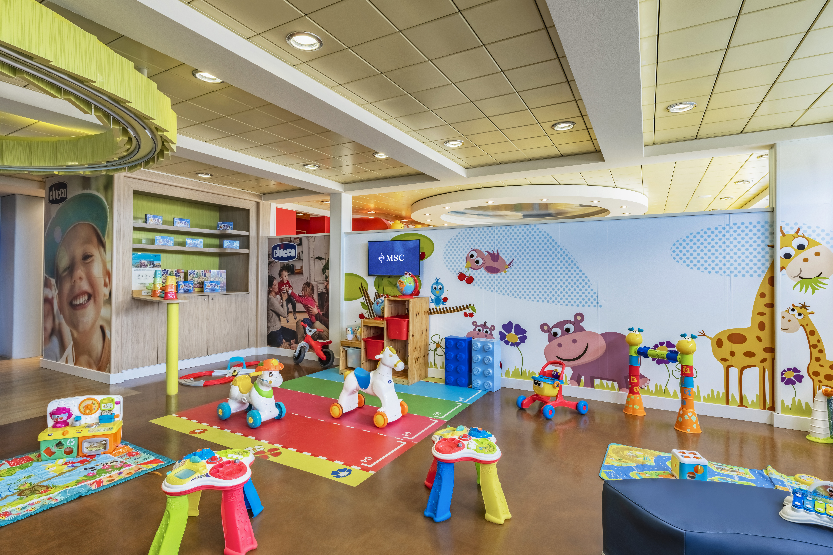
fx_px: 416
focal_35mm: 18
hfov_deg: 90.0
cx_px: 416
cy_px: 278
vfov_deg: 67.4
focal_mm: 18
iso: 200
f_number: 11
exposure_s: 1/60
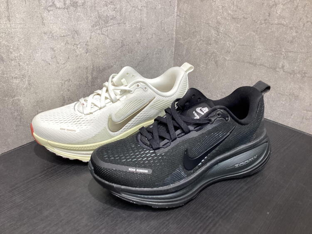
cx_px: 156
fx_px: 279
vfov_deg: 45.5
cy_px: 117
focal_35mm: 31
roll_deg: -1.7
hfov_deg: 58.3
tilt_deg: -28.7
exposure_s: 1/60
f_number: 2.4
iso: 80
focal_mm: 3.3
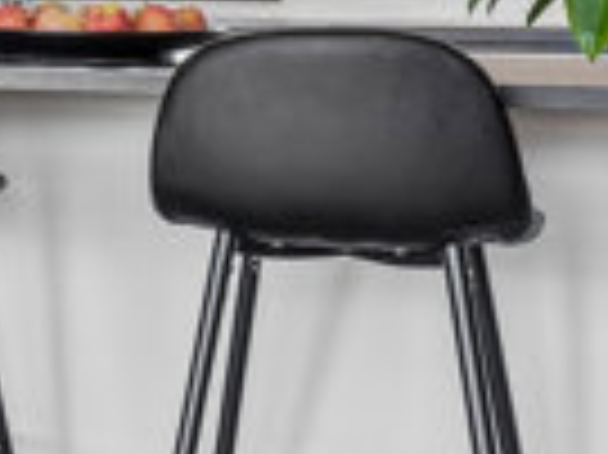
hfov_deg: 11.9
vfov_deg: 12.2
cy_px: 7
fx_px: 2106
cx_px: -1004
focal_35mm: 120
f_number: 8
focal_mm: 21
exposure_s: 1/8
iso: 200
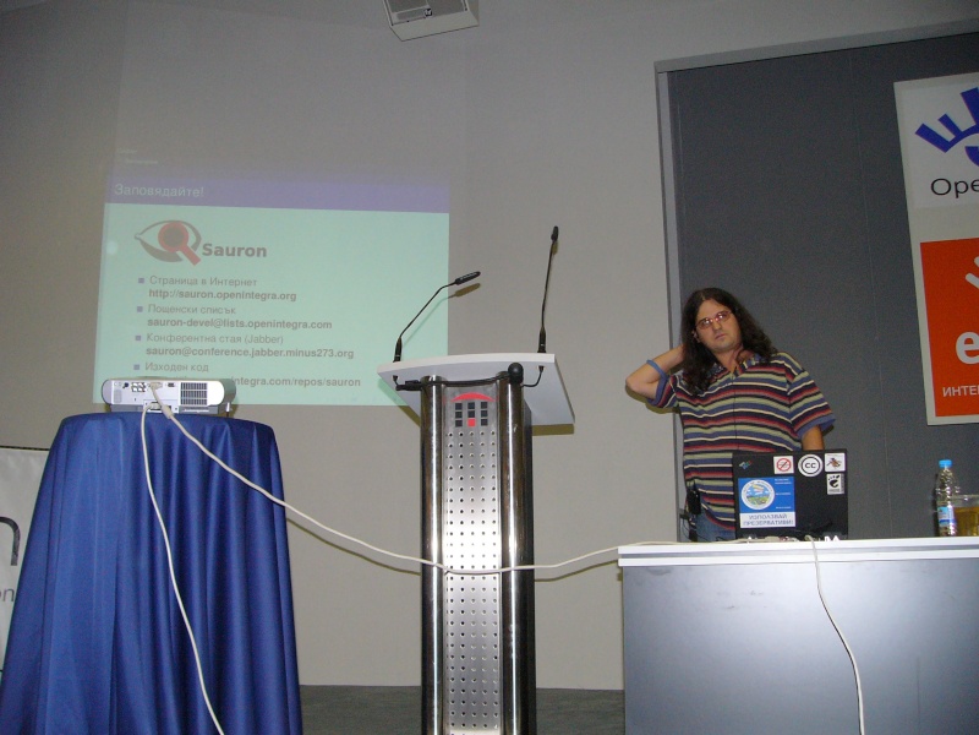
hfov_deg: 51.4
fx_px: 1018
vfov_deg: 39.7
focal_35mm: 36
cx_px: 490
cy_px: 368
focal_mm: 6
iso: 200
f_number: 2.8
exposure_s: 1/80
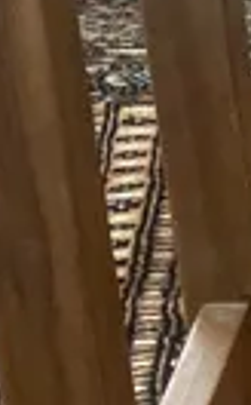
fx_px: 2539
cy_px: 298
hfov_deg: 5.1
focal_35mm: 231
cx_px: 964
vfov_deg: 9.1
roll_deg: -1.7
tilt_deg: -28.9
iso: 250
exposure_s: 1/50
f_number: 1.8
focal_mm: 3.99
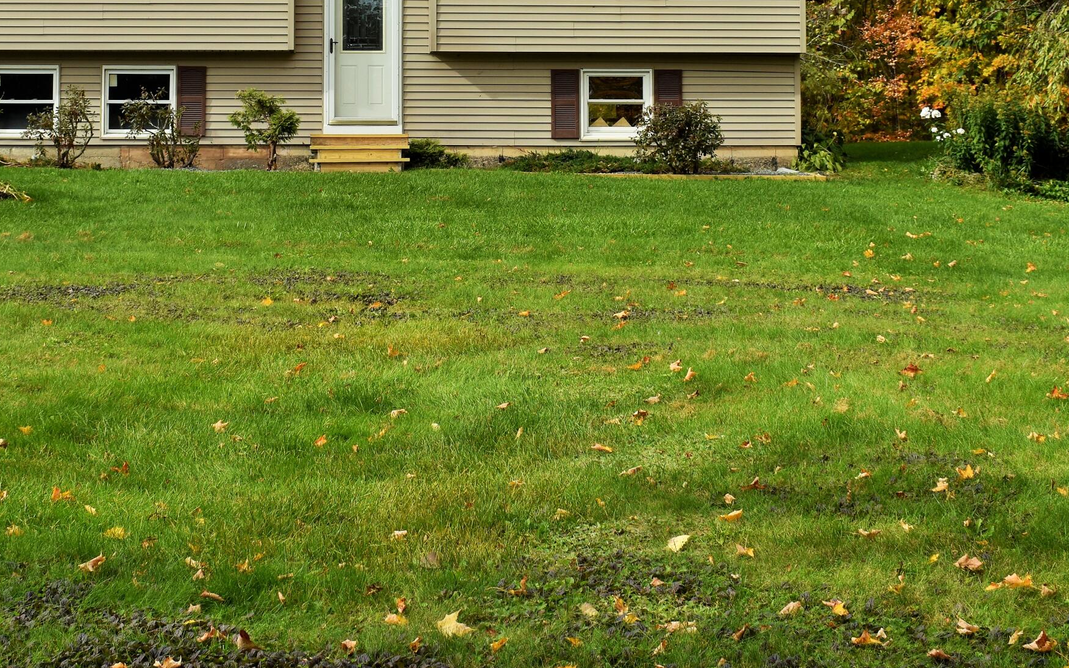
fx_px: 1981
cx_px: 447
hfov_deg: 30.1
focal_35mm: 68
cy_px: 69
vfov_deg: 18.8
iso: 100
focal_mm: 26
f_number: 9
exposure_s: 1/200
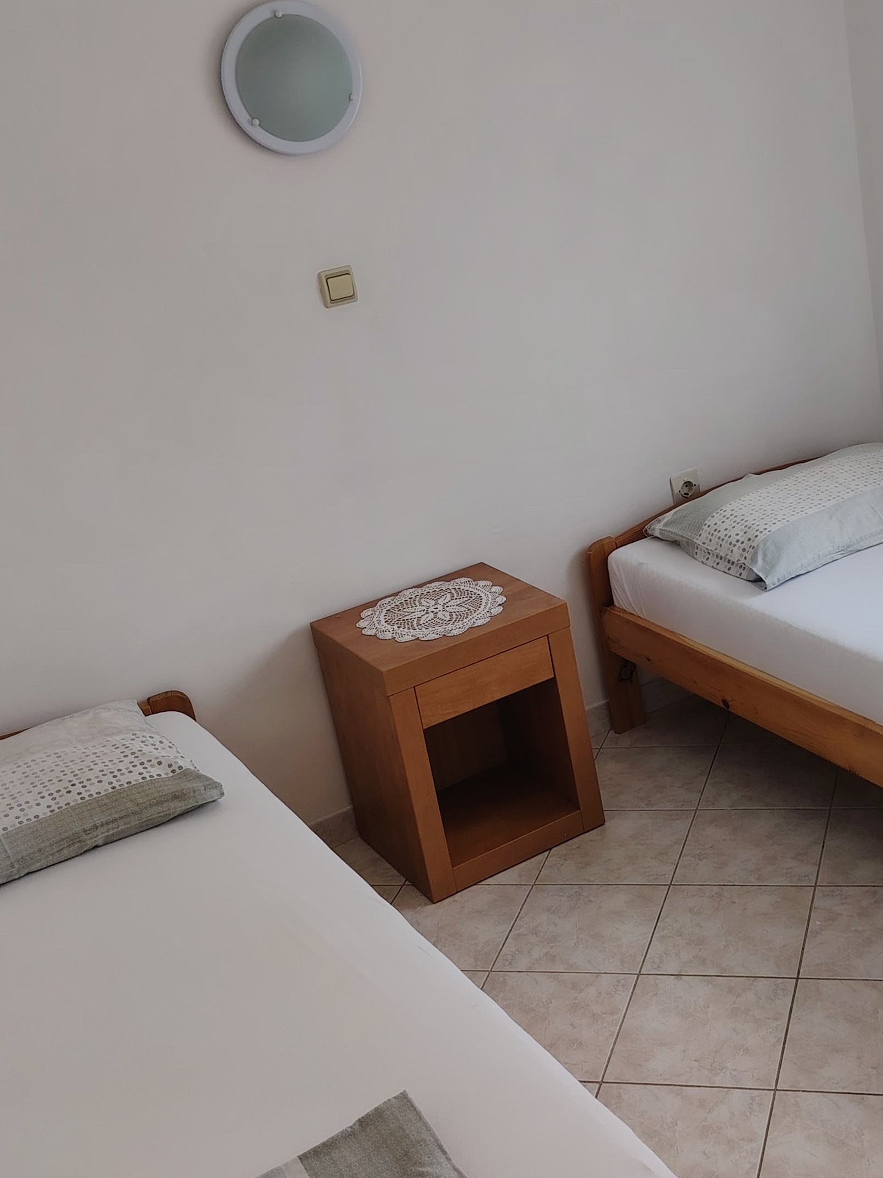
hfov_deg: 32.0
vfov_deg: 42.0
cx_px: 575
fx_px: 1530
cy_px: 535
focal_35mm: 45
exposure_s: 1/100
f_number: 1.75
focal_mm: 5.25
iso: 142
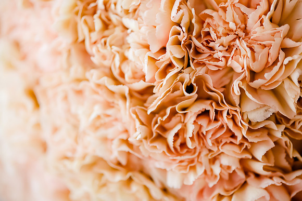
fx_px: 881
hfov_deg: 19.5
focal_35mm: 105
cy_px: 100
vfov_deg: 13.0
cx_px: 151
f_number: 3.2
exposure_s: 1/250
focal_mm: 105
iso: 2500
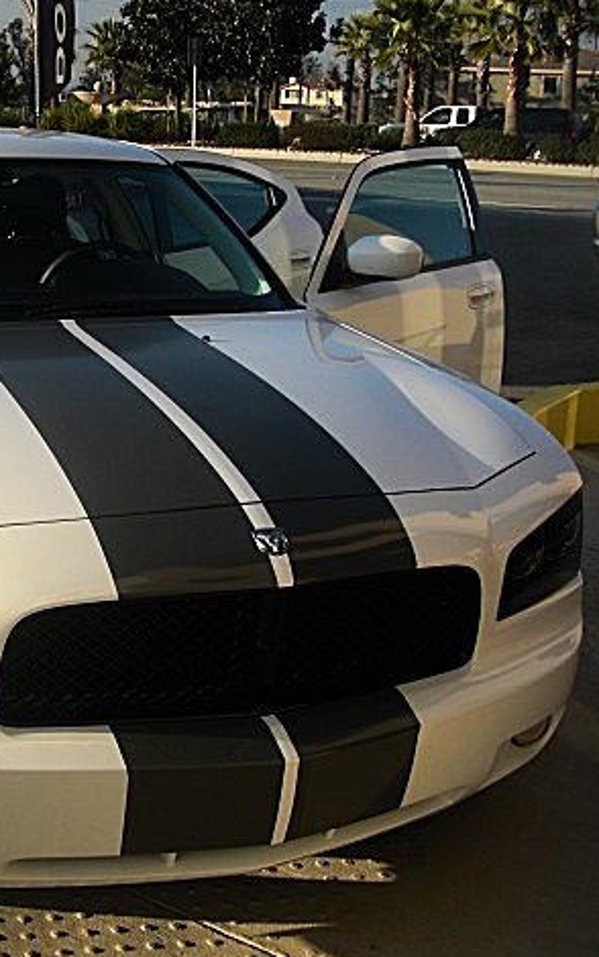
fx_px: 1357
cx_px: 22
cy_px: 476
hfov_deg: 24.0
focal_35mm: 52
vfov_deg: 38.9
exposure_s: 1/800
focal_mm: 6.3
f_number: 2.8
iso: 50
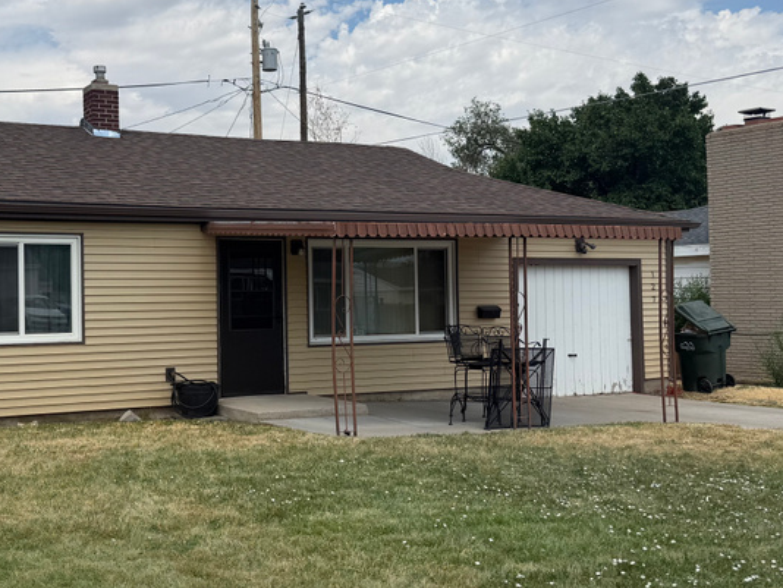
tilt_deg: +0.4
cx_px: 214
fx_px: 1041
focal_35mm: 46
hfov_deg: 40.3
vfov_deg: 31.5
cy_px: 279
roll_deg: +0.6
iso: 80
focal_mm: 6.76
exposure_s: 1/6173
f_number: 1.78
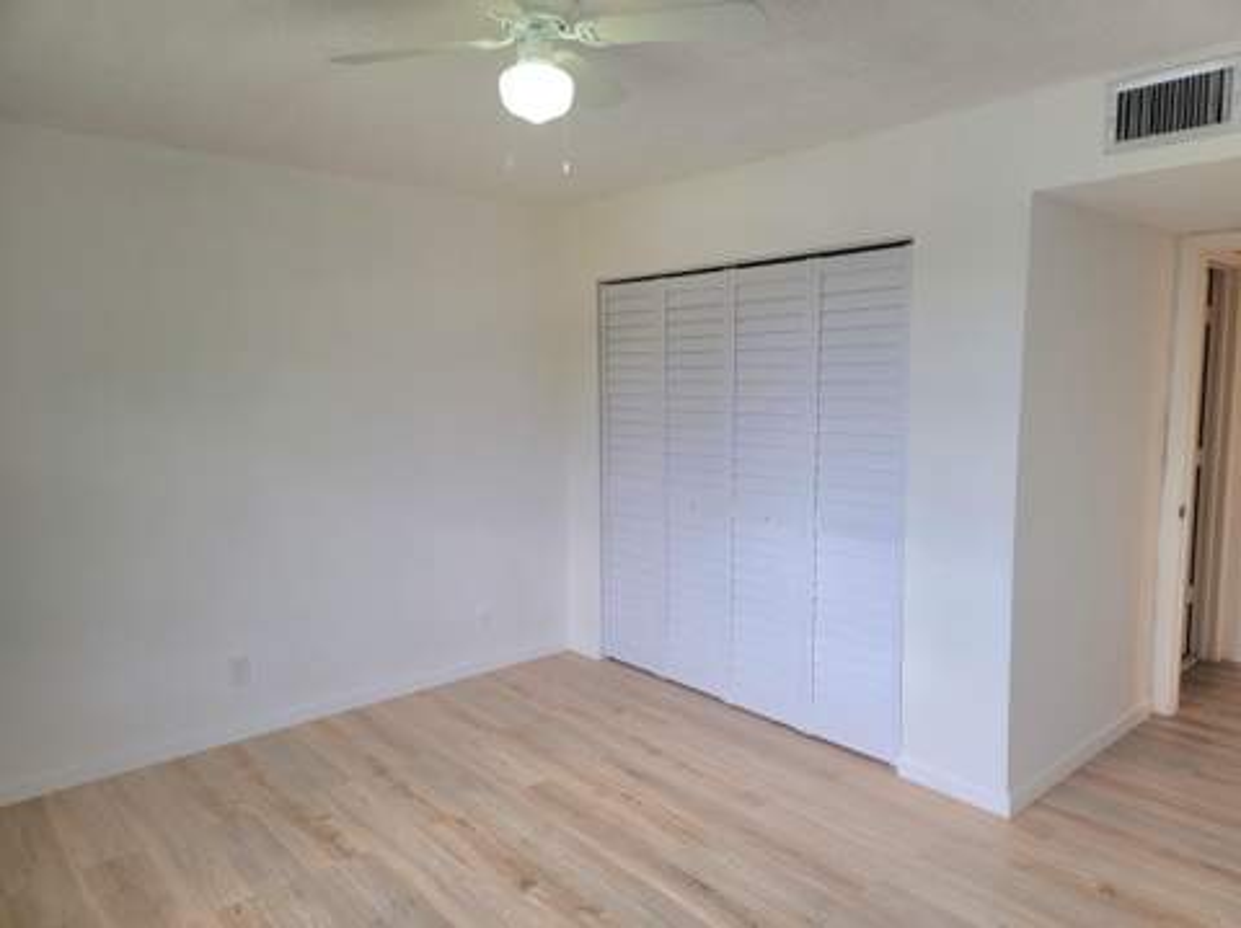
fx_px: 860
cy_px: 464
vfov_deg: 56.7
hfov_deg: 71.7
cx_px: 620
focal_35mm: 24
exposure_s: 1/120
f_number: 1.8
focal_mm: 6.7
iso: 80
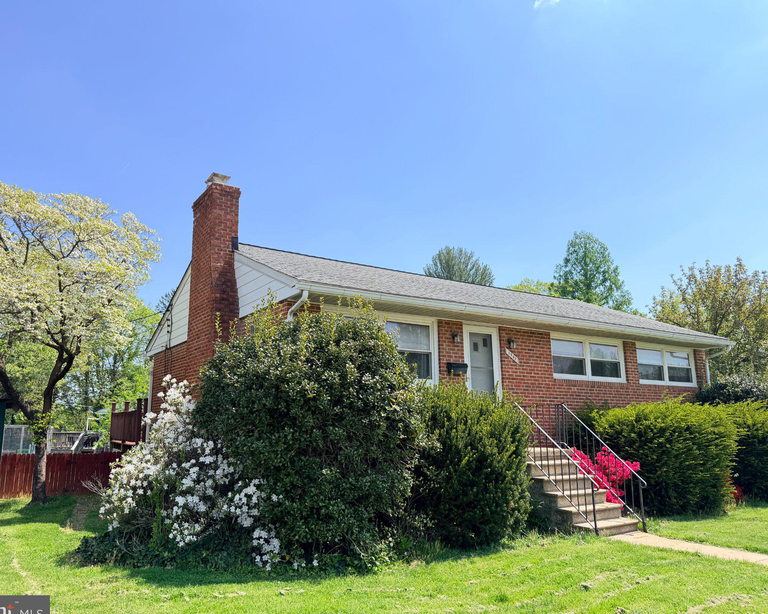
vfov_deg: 54.9
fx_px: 591
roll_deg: +0.3
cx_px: 372
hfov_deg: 66.0
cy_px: 310
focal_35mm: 26
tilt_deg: +11.1
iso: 100
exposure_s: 1/2703
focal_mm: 6.76
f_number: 1.78
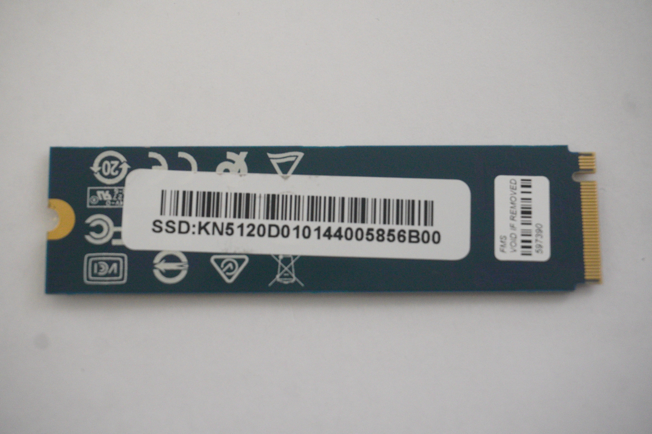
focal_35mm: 75
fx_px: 1357
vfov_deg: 18.1
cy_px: 217
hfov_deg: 27.0
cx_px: 326
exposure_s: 1/320
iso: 4000
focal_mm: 50
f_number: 5.6
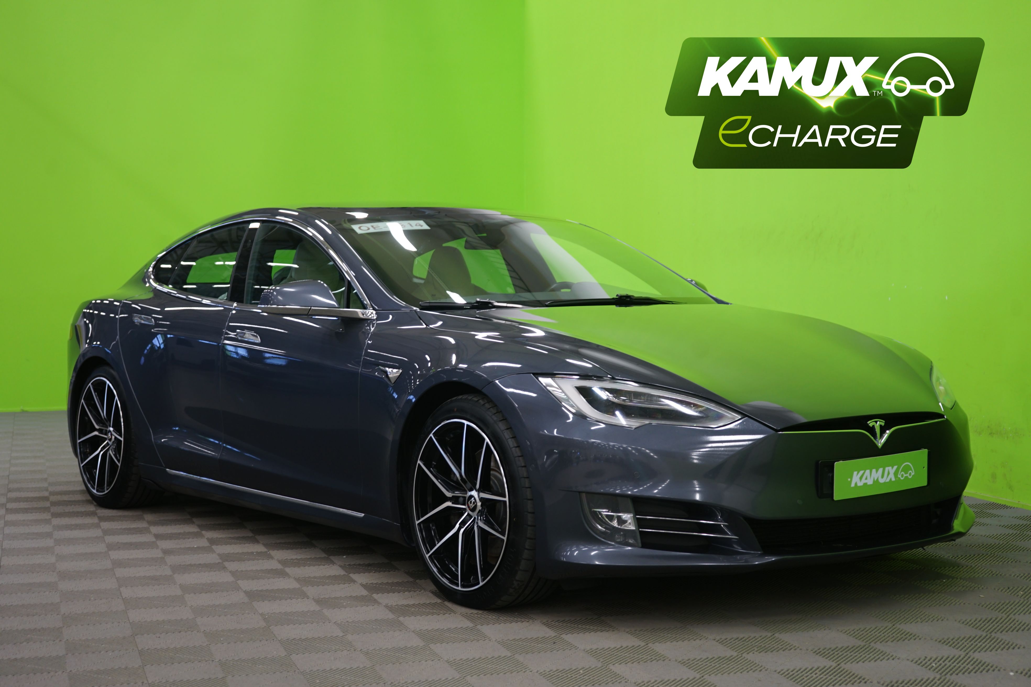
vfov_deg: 25.1
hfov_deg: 36.9
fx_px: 1546
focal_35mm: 54
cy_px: 344
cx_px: 516
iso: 400
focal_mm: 54
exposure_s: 1/8
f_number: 5
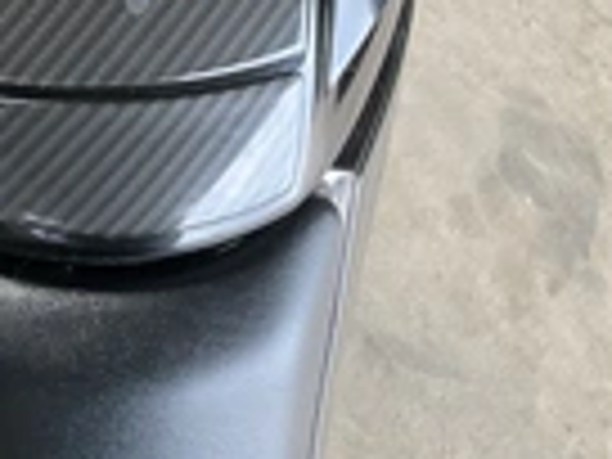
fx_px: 1503
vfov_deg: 16.0
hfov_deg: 21.9
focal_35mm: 85
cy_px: -212
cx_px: -40
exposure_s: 1/59
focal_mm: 3
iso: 320
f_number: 1.8
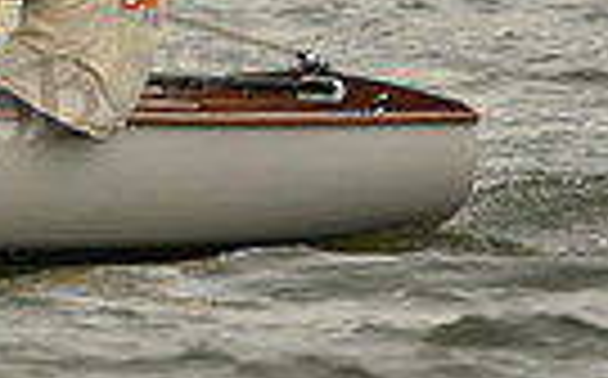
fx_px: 22540
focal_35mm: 1362
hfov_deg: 1.5
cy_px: -74
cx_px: -482
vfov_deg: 1.0
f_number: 5
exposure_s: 1/1250
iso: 320
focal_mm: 310
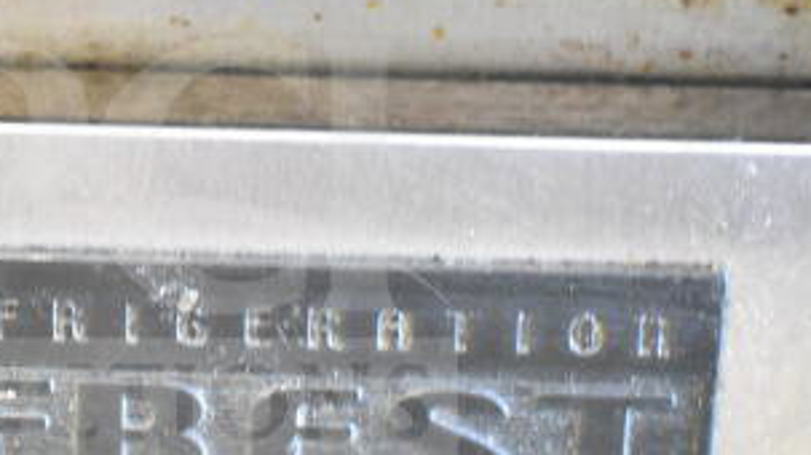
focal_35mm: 95
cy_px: 253
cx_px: 155
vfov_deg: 12.7
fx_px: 2042
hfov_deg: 22.2
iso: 10000
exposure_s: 1/50
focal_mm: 30
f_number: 4.2
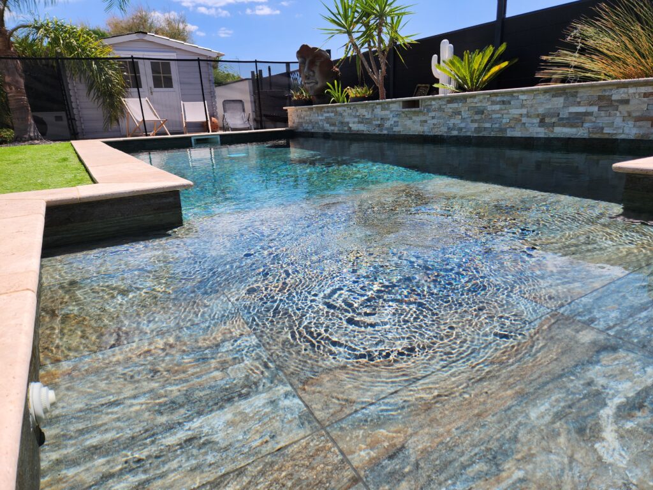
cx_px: 326
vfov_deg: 58.9
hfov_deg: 73.9
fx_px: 434
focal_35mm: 23
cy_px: 245
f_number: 1.8
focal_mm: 5.4
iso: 20
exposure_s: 1/1686
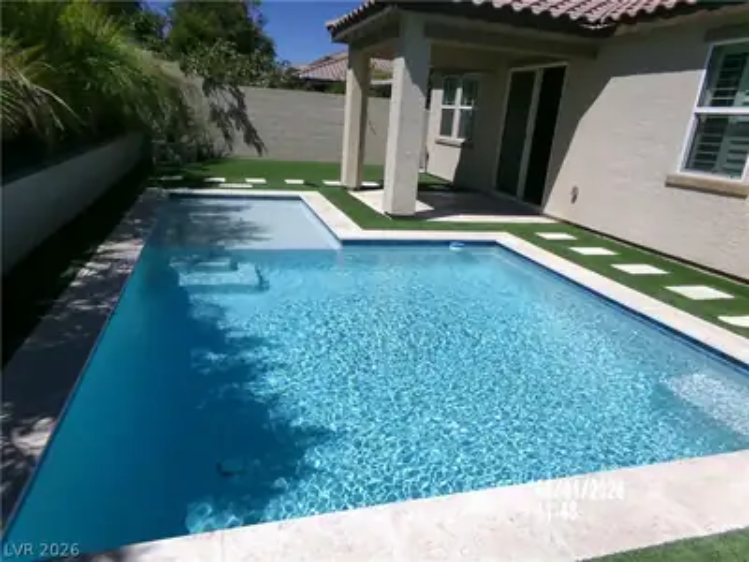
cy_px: 281
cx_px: 374
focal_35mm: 24
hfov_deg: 71.6
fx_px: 519
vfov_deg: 56.8
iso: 100
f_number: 11.07
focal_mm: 4.3
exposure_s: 1/200
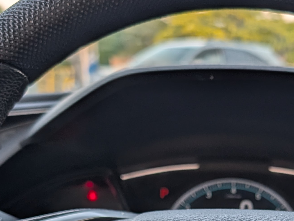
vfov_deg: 18.1
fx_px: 638
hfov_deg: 25.4
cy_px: 301
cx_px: 244
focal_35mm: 75
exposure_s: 1/98
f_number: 1.68
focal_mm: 6.9
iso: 147
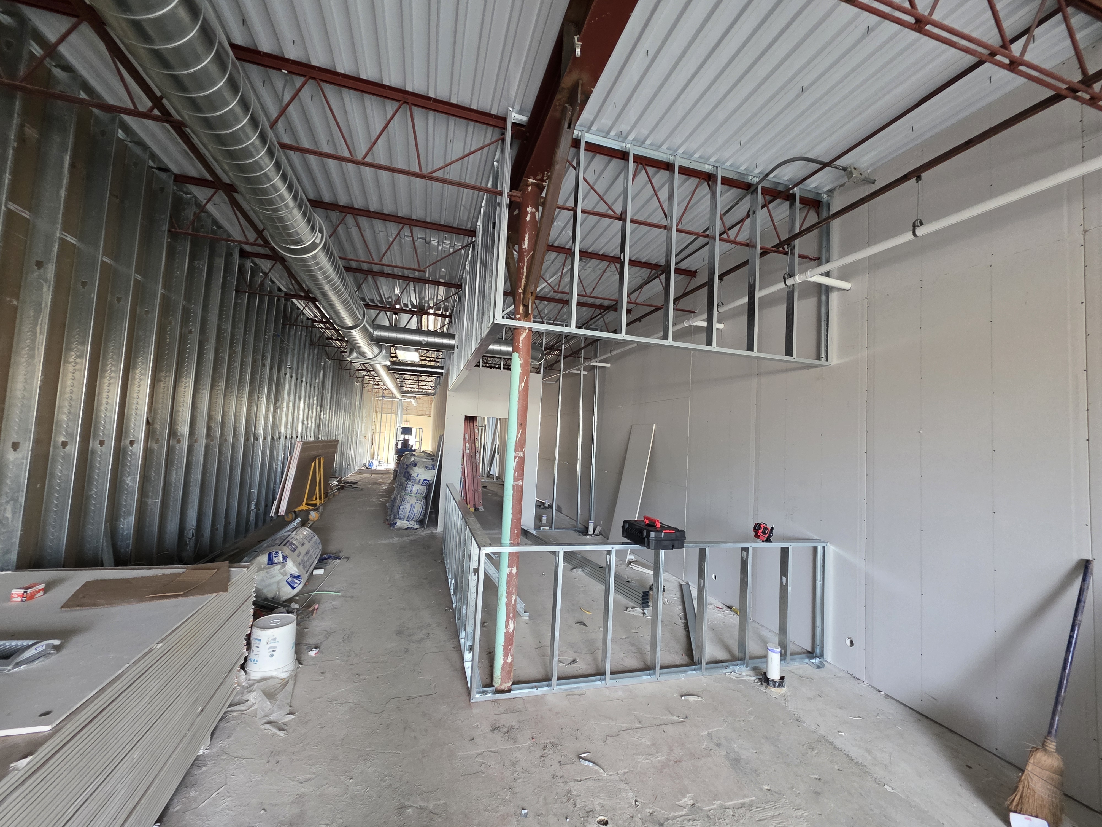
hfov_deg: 106.2
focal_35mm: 13
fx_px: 414
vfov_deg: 89.9
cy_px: 414
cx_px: 551
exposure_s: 1/60
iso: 320
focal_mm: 2.2
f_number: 1.9
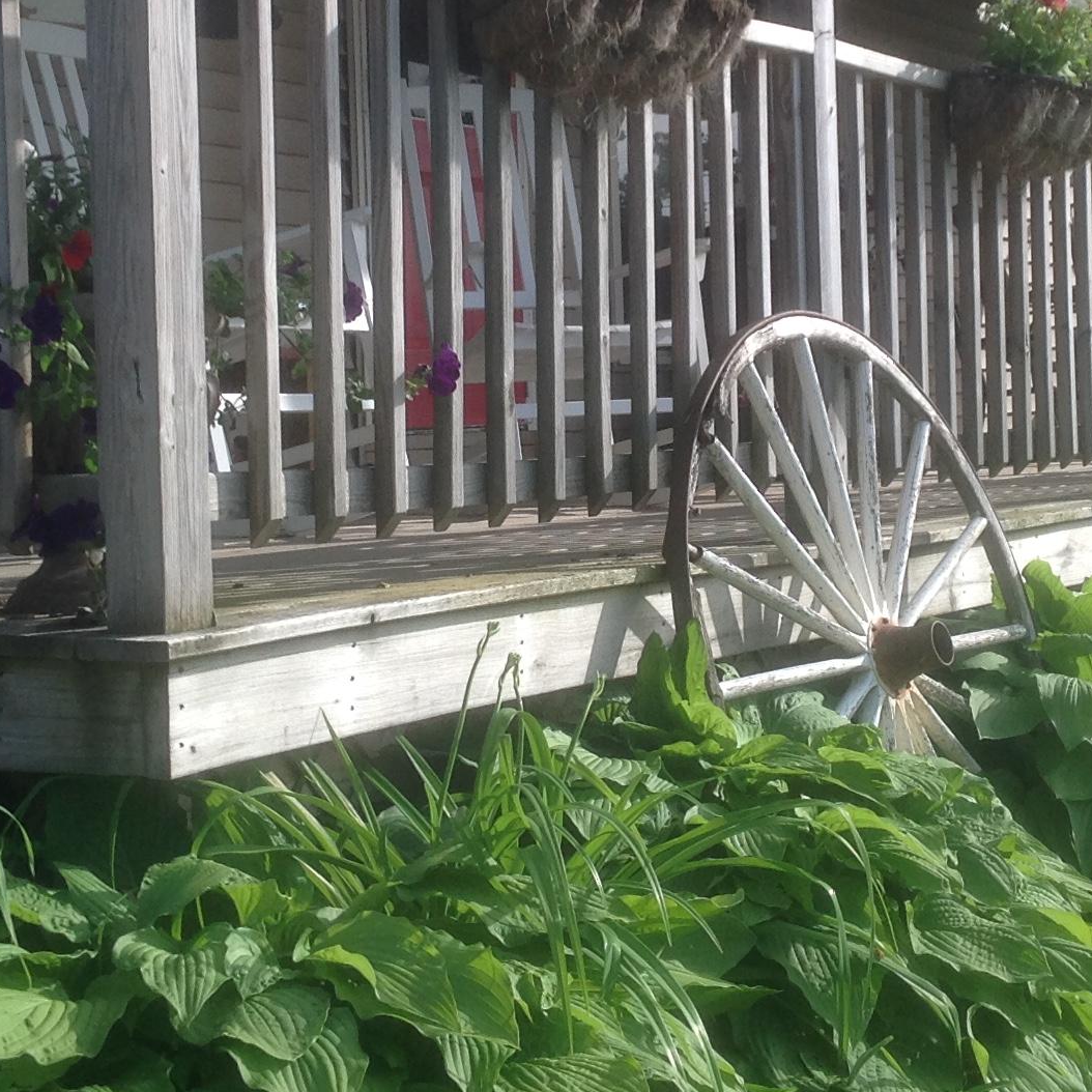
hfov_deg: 22.7
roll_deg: +3.0
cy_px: 321
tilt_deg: +1.2
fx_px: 2712
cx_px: 658
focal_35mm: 76
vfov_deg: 22.6
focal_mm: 4.28
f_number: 2.4
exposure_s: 1/570
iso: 50
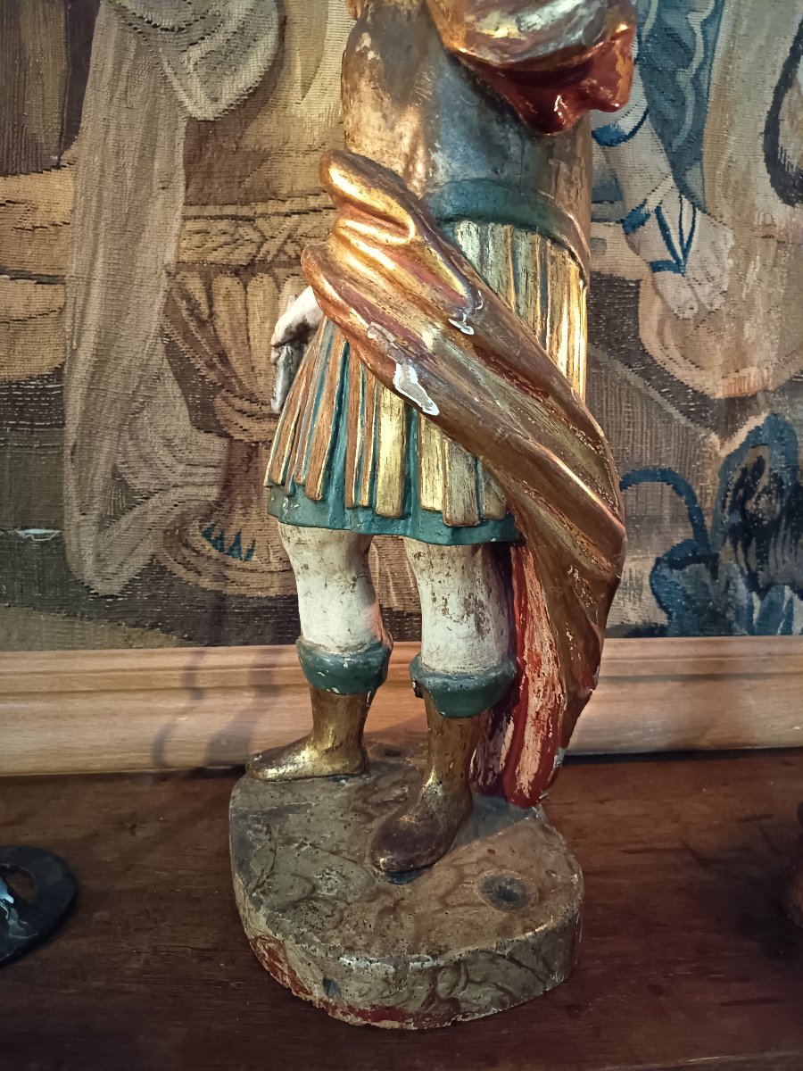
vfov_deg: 71.6
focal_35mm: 24
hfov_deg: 56.8
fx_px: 742
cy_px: 536
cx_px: 402
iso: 6959
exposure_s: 1/14.3
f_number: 1.7
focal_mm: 5.24
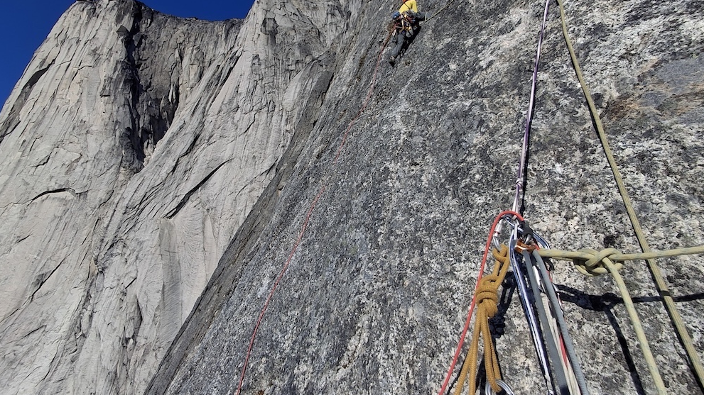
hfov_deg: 89.5
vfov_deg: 57.9
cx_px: 336
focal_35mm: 19
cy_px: 161
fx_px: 355
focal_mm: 1.64
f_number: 2.2
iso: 40
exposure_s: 1/1531
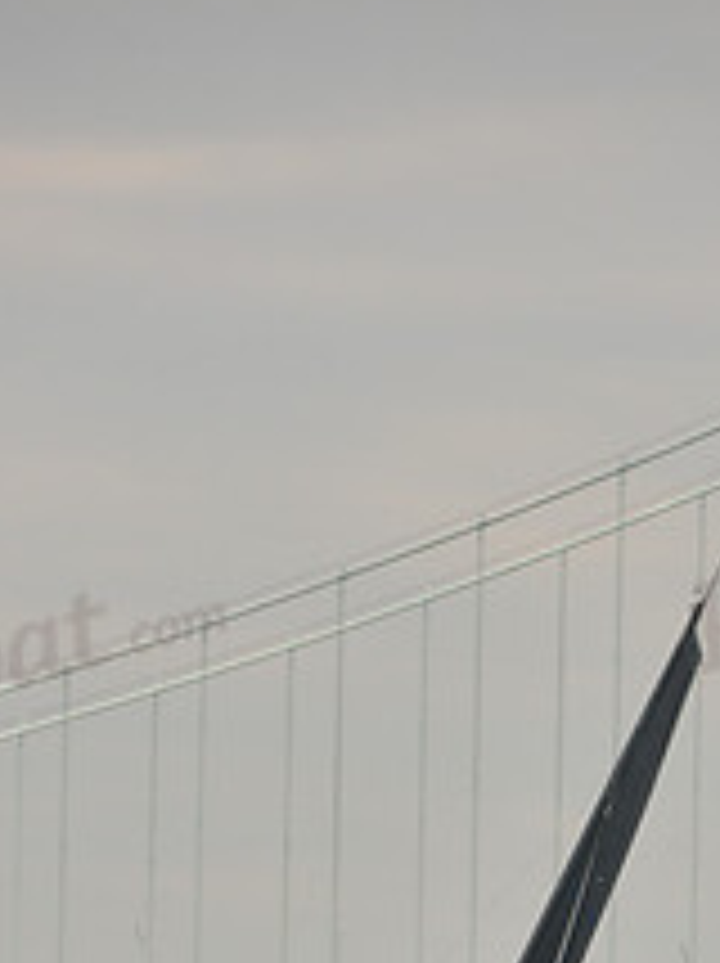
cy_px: 1269
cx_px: 461
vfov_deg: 4.0
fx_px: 13783
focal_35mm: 496
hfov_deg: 3.0
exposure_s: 1/500
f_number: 6.3
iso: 250
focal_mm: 190
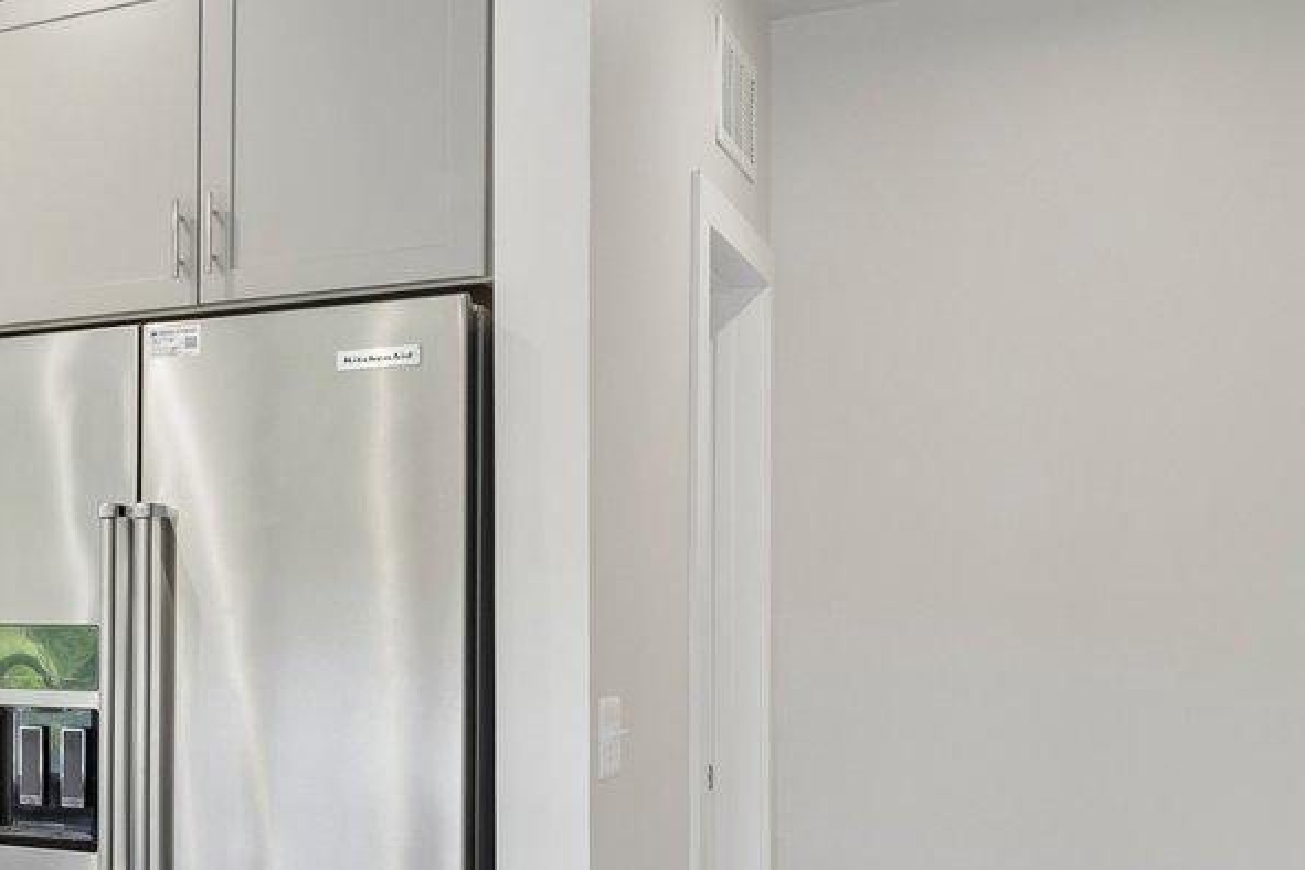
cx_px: -461
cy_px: 624
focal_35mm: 52
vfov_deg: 25.8
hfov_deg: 29.4
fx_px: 1885
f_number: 8
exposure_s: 1/15
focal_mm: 15
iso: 180
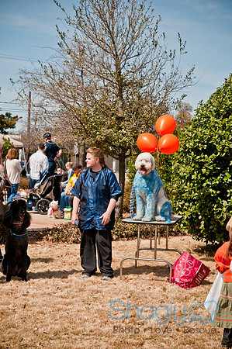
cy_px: 174
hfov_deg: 18.1
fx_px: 727
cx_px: 116
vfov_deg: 27.0
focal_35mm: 75
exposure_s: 1/2500
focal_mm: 50
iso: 400
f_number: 4.5
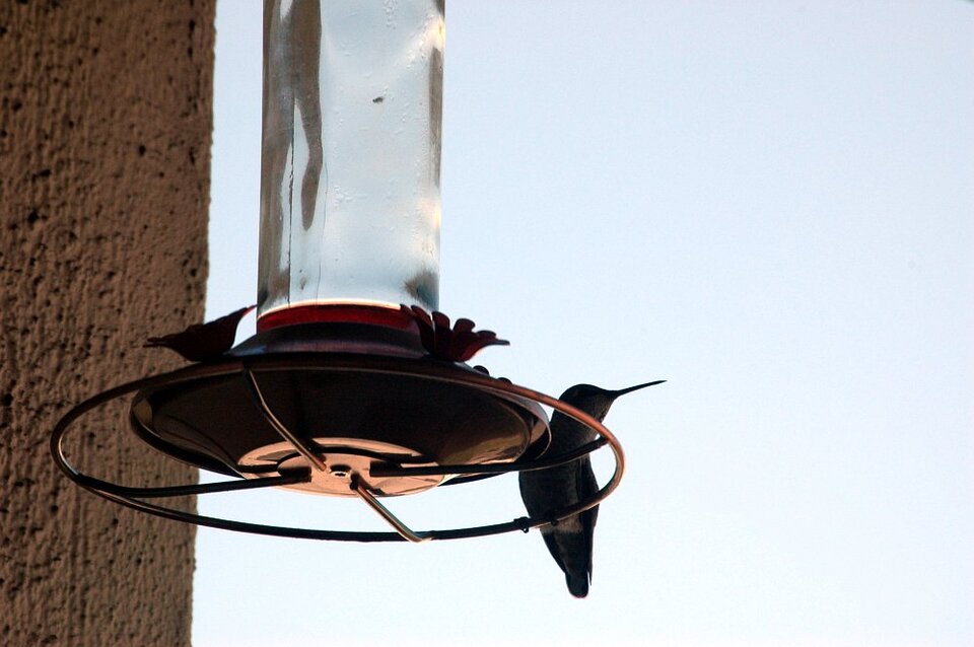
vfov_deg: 4.6
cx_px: 487
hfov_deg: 6.9
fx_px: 8108
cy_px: 324
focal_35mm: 300
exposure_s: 1/200
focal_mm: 200
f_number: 14
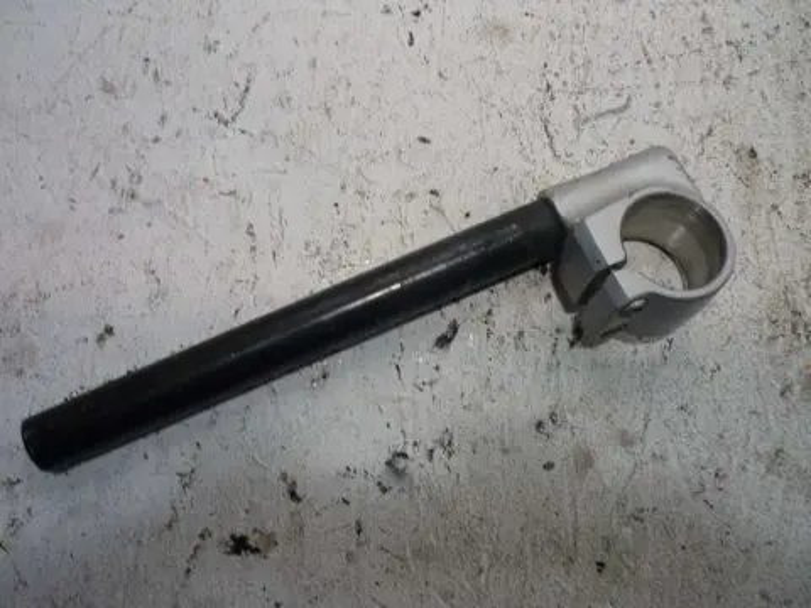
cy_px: 304
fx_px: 773
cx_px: 406
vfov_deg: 42.9
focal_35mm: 33
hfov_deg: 55.4
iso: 80
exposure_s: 1/30
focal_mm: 5.5
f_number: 2.8
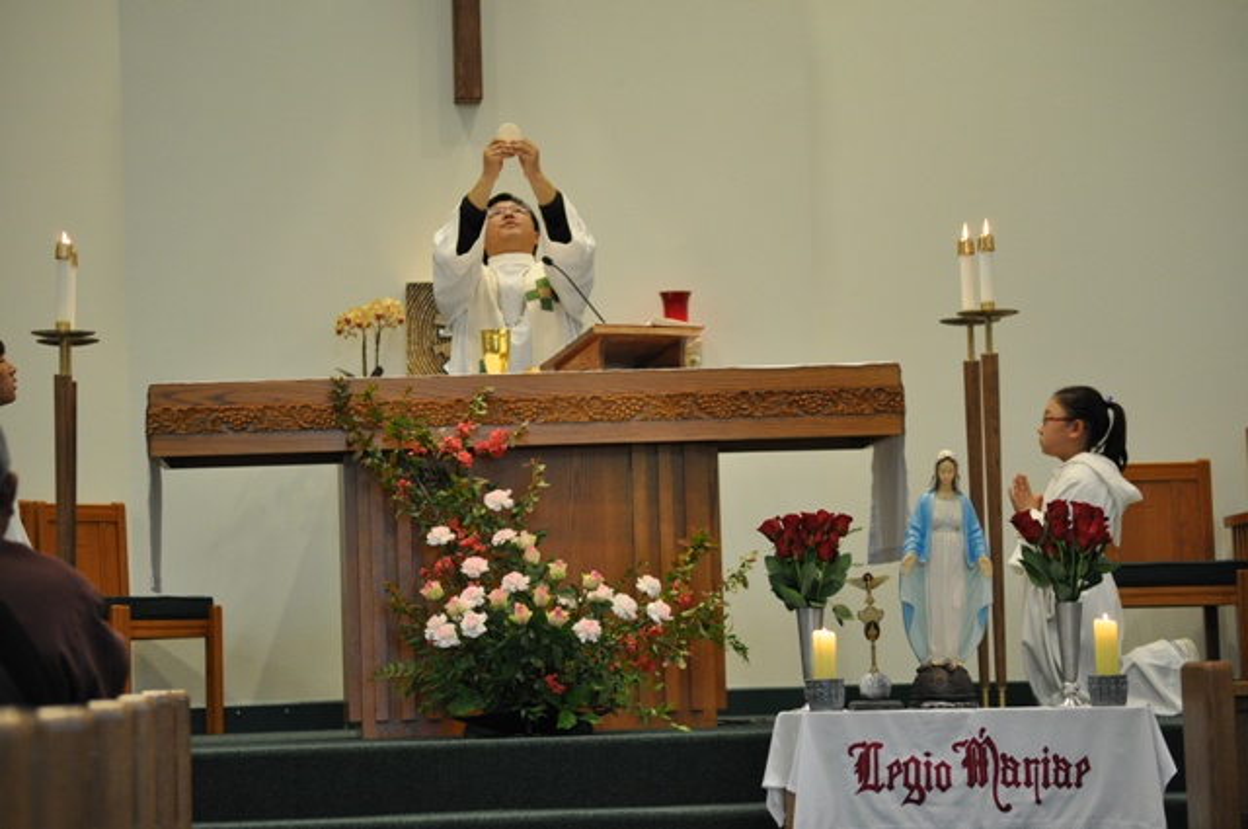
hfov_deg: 16.7
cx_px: 624
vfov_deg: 11.1
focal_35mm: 123
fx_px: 4259
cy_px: 414
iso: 800
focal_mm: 82
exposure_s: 1/40
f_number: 4.2
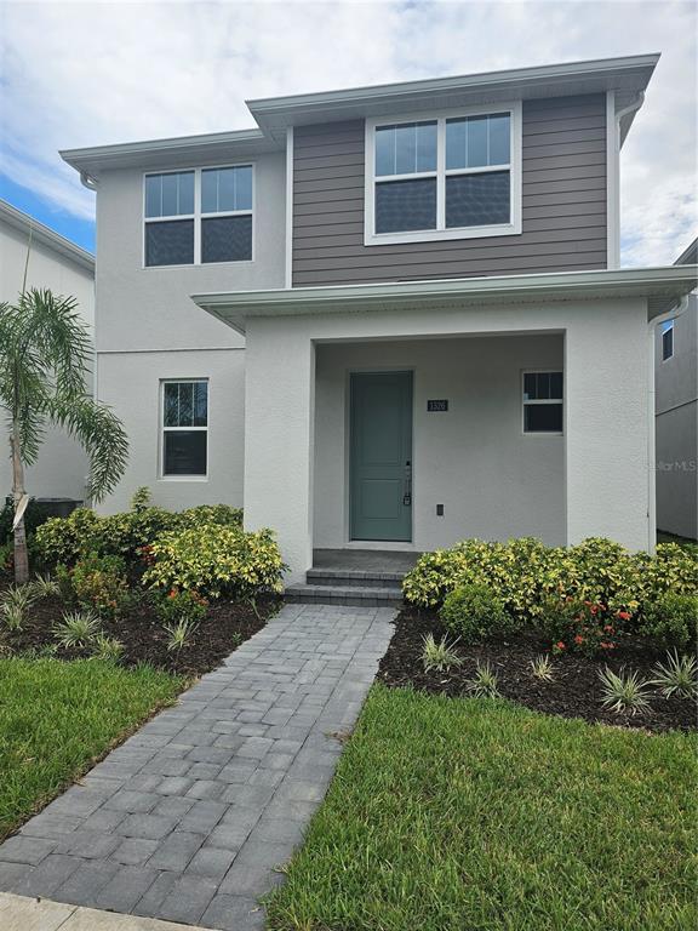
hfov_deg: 58.9
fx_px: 618
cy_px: 466
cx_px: 349
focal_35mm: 23
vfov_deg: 73.9
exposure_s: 1/571
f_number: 1.7
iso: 10
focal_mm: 6.3
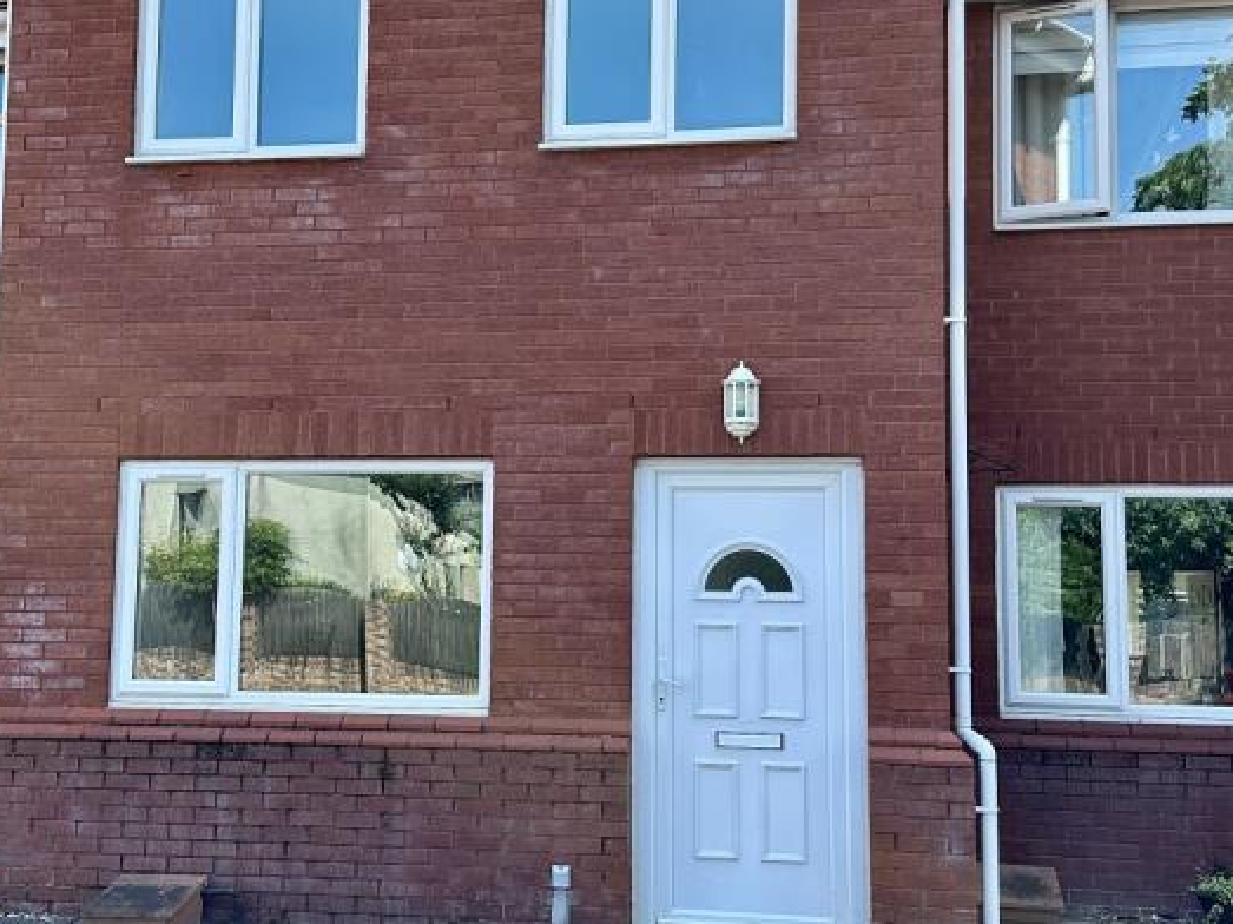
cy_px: 434
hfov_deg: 40.4
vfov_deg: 30.9
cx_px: 535
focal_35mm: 47
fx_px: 1674
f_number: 1.78
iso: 80
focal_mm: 6.86
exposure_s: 1/935
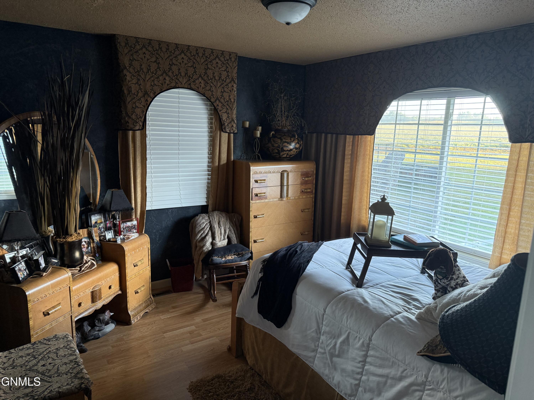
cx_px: 267
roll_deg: -1.5
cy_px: 200
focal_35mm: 24
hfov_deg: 71.6
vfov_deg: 56.8
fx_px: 370
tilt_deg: -11.1
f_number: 1.78
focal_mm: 6.76
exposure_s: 1/60
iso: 250
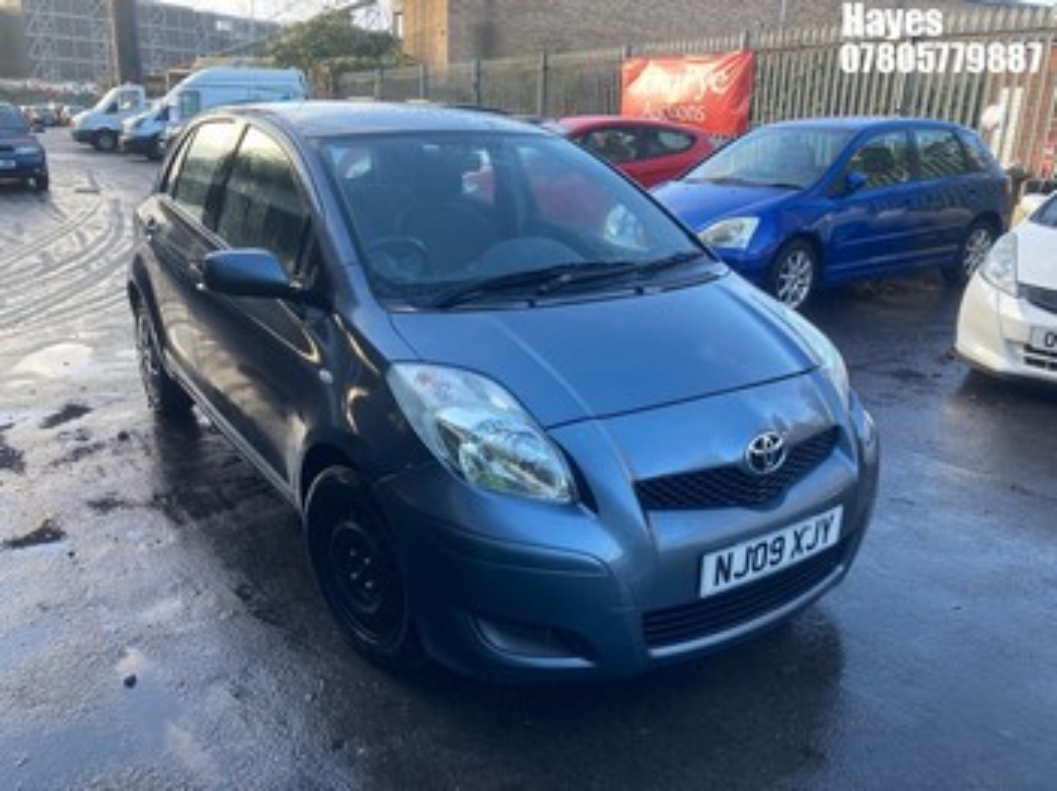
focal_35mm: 28
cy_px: 396
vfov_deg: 49.7
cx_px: 528
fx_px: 854
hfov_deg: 63.5
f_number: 1.8
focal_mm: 3.99
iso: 40
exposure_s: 1/121
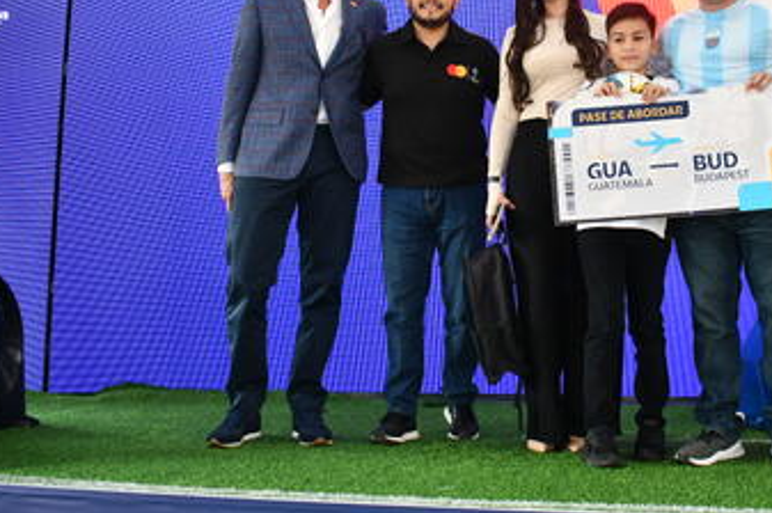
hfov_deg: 39.9
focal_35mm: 49
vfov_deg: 27.1
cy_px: 134
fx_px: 1050
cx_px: 520
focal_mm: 22
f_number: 4
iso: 280
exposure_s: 1/60
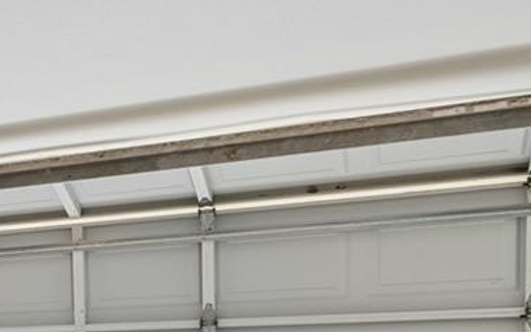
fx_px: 926
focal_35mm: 64
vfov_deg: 18.2
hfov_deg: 23.6
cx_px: -318
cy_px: 489
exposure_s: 1/25
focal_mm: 10
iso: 100
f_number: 7.1
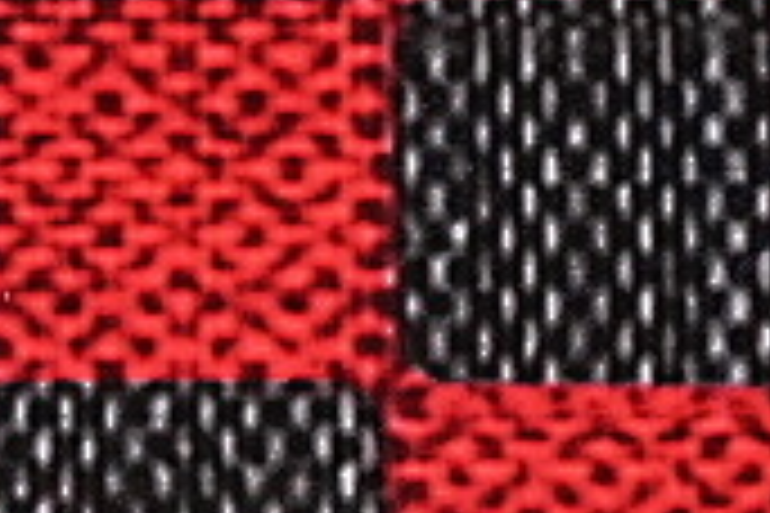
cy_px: -207
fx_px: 10138
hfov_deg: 4.3
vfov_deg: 2.9
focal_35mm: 474
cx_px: -72
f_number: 7.1
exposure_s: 1/60
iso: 160
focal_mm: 50
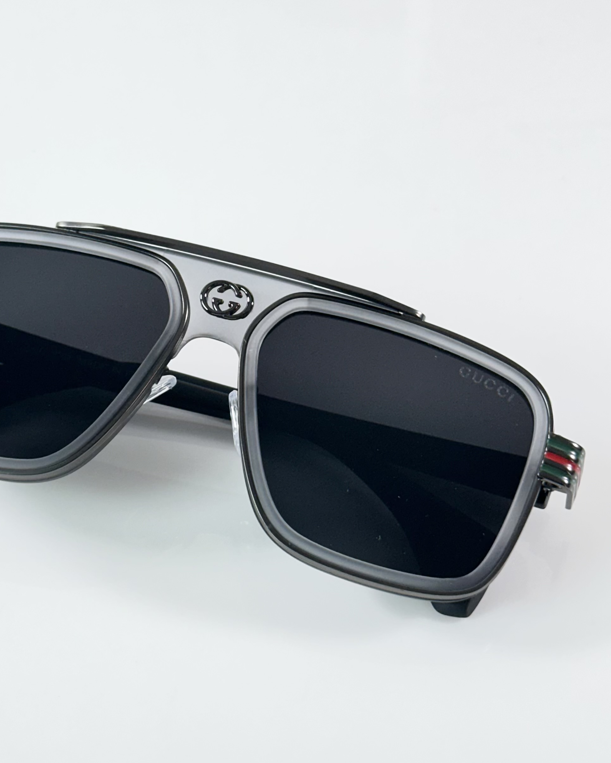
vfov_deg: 24.4
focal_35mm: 78
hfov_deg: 19.6
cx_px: 215
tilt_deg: -45.5
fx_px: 1763
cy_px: 391
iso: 80
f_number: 1.78
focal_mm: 6.86
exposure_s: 1/100
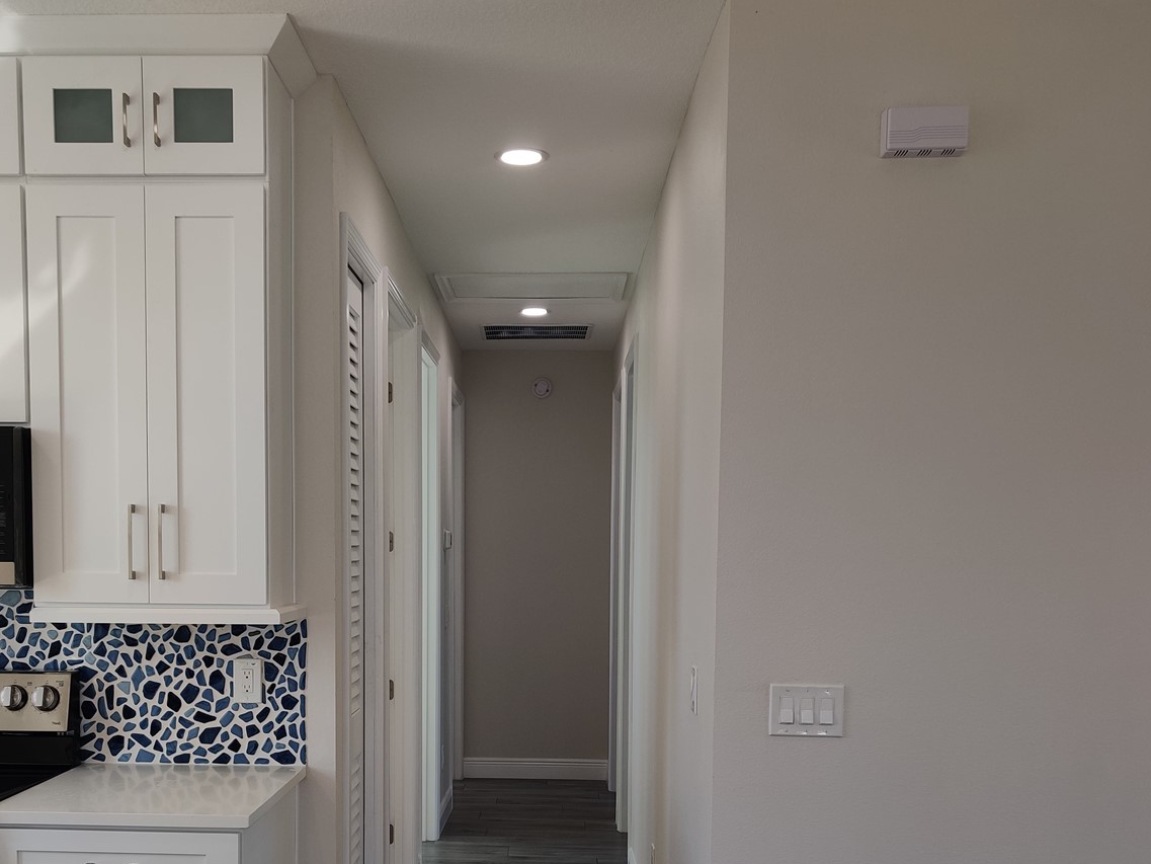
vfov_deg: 37.2
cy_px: 593
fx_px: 1264
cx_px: 494
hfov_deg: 48.8
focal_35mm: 38
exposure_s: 1/108
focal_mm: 4.75
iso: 100
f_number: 1.65
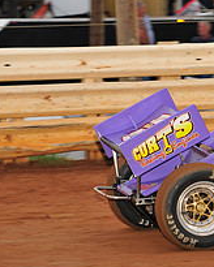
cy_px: 48
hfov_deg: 4.0
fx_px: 3040
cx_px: 291
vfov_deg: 5.0
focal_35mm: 384
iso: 800
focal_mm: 145
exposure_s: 1/320
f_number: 6.3
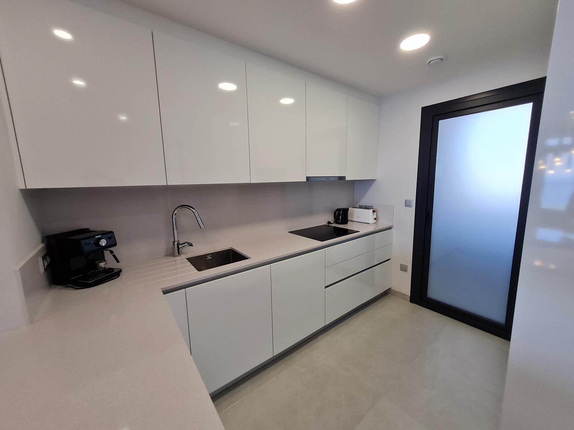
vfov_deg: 89.9
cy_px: 215
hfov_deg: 106.2
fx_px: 216
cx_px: 287
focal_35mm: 13
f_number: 2.2
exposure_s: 1/100
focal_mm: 1.74
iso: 80
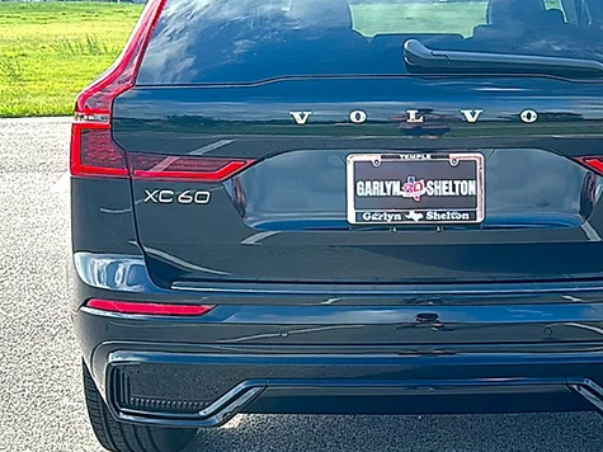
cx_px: 435
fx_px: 975
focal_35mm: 56
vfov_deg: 26.1
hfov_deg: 33.8
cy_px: 195
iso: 100
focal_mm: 6.86
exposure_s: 1/2421
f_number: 1.78
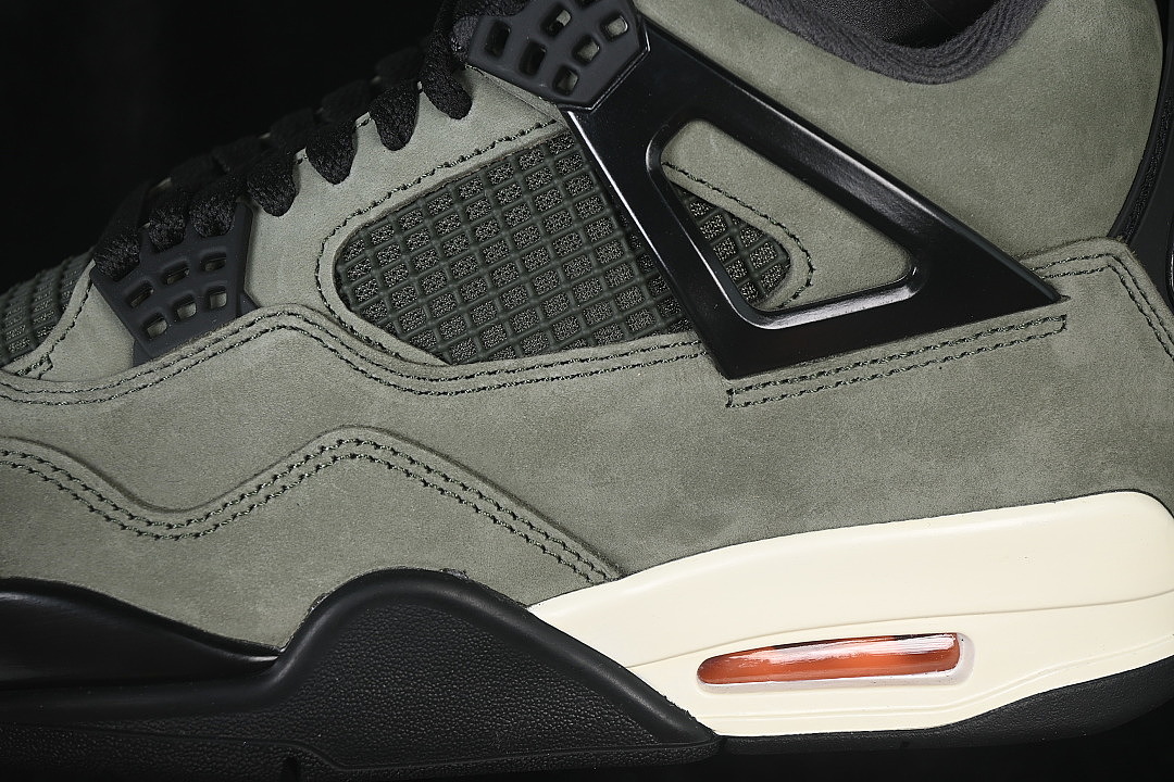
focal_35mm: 75
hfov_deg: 27.0
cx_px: 587
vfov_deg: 18.2
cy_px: 391
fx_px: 2446
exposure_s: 1/60
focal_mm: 50
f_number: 6.3
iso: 160
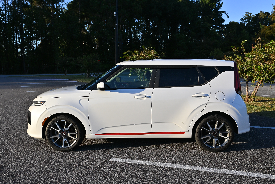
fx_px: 241
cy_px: 92
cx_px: 138
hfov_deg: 59.5
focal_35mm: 32
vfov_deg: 41.7
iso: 100
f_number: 6.3
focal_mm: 21
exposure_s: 1/320
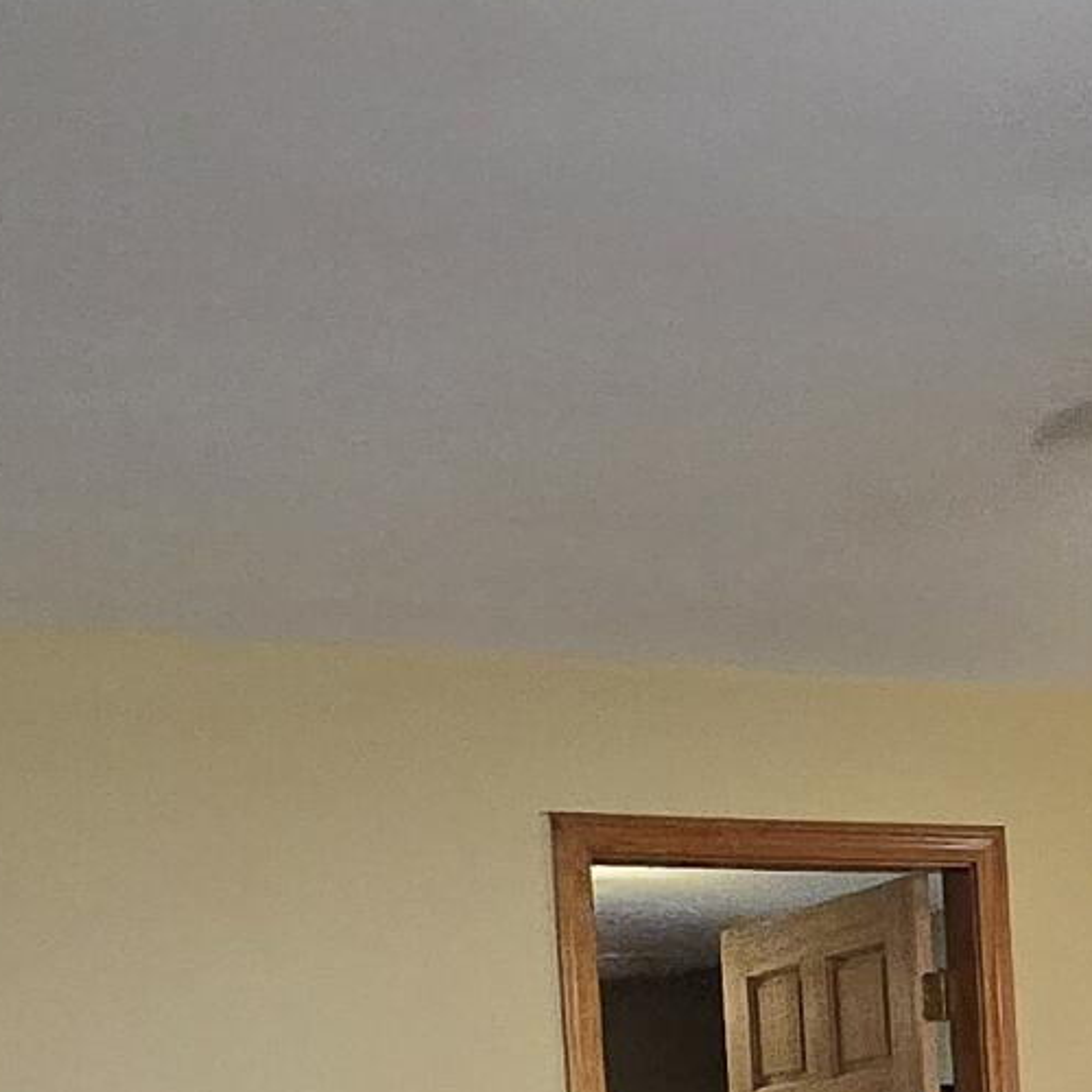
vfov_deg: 21.8
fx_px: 2463
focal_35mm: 69
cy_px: 1520
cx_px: 832
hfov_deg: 24.7
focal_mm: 1.7
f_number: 2.2
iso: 400
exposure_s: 1/60
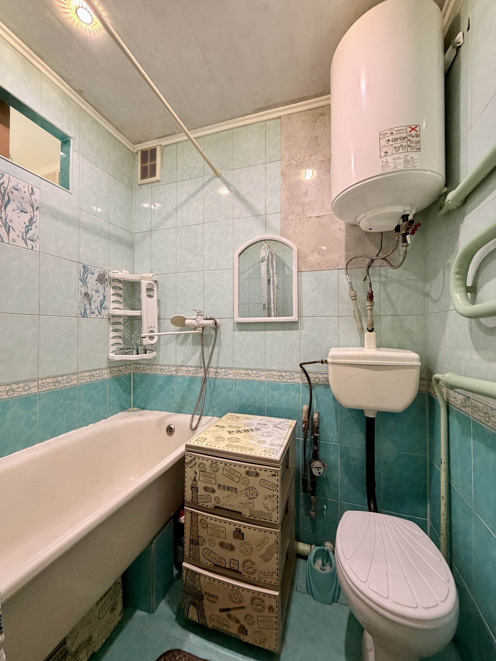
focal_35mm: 14
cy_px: 330
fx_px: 267
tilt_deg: +1.5
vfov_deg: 102.1
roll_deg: +0.1
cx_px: 248
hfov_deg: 85.7
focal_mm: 2.22
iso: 500
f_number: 2.2
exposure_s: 1/50
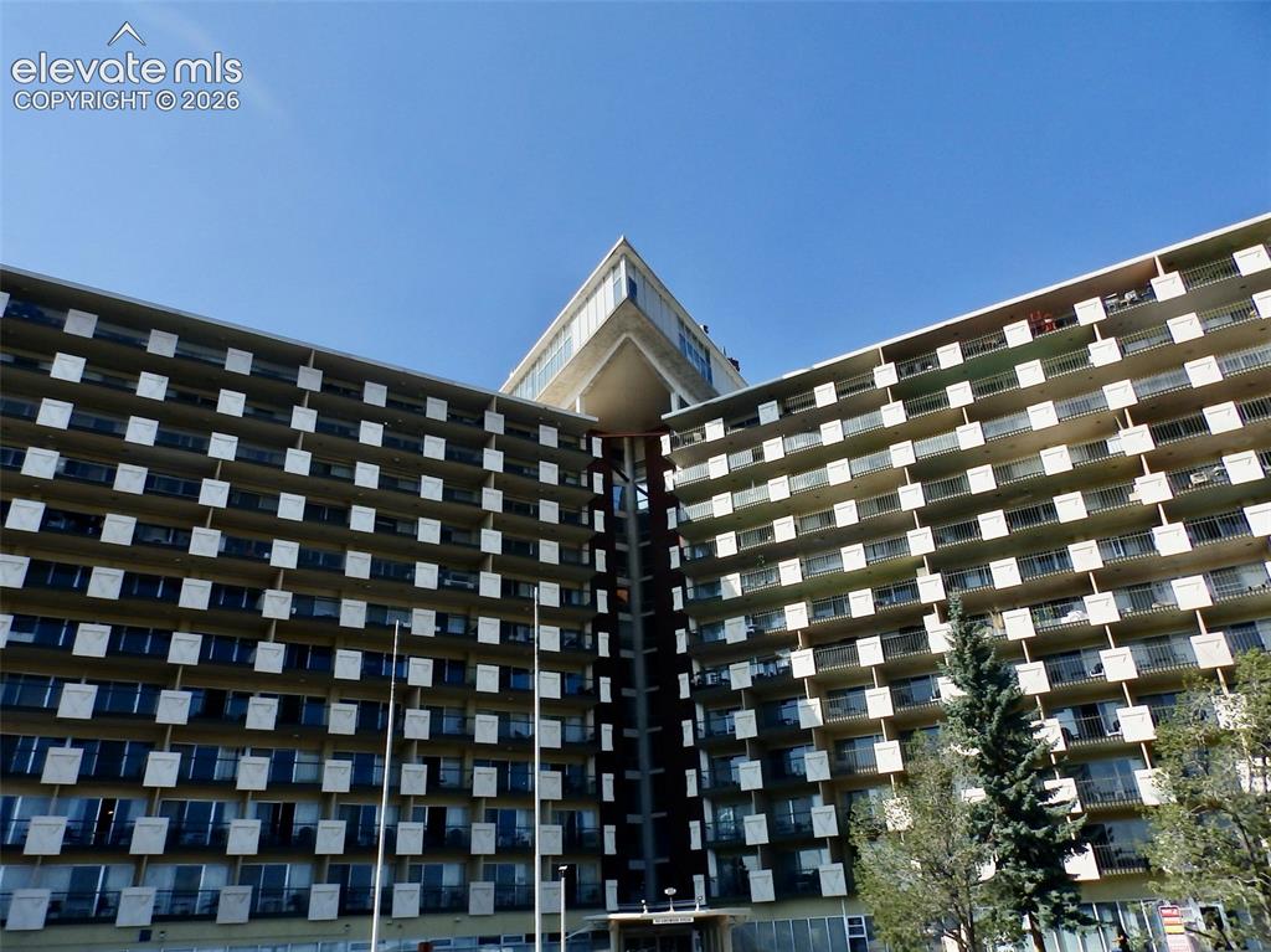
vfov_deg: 61.0
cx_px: 636
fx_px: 807
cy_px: 476
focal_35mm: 22
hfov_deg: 76.4
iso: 80
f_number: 4.5
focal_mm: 4
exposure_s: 1/640
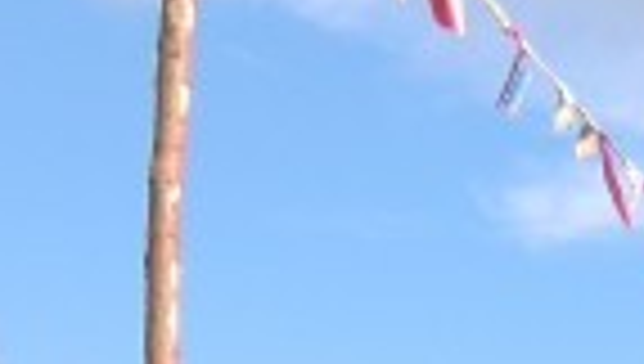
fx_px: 2497
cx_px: 1144
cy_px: 1155
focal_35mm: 146
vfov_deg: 7.3
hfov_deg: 13.3
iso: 64
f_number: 3.2
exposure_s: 1/400
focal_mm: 4.3
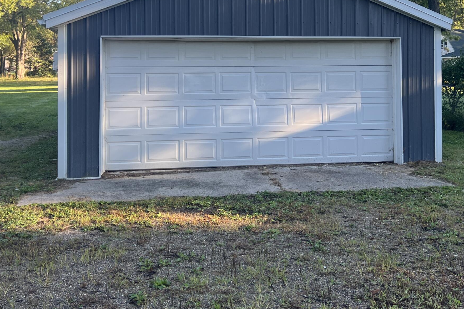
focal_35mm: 46
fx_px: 593
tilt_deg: +2.8
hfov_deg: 42.7
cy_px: 70
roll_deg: +1.3
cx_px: 215
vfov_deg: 28.7
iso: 50
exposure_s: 1/486
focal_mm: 5.7
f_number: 1.5
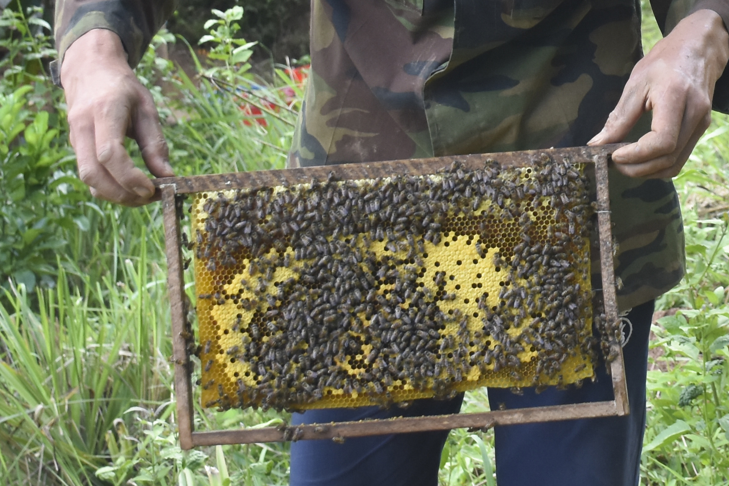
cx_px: 716
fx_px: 2511
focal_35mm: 124
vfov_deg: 10.9
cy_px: -65
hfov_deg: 16.2
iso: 640
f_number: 5.6
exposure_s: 1/125
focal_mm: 24
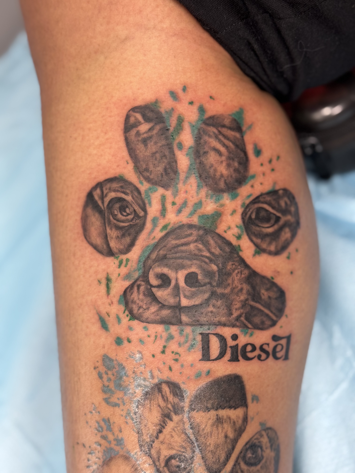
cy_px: 236
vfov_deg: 39.7
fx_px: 656
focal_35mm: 48
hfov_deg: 30.3
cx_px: 178
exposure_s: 1/60
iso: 64
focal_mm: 6.76
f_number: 1.78
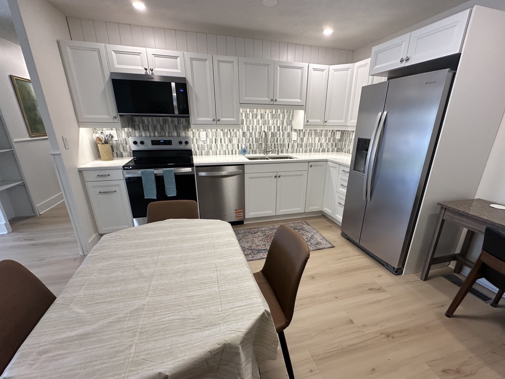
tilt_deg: -19.6
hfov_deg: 94.4
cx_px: 264
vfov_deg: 77.9
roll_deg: -1.5
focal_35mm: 16
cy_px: 208
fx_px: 233
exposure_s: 1/120
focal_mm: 2.22
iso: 200
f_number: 2.2
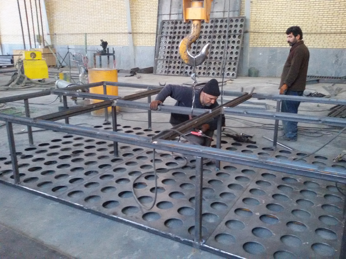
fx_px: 310
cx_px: 173
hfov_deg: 58.4
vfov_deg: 45.4
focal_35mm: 31
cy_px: 130
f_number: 2.4
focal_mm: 2.93
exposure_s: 1/33
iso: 640
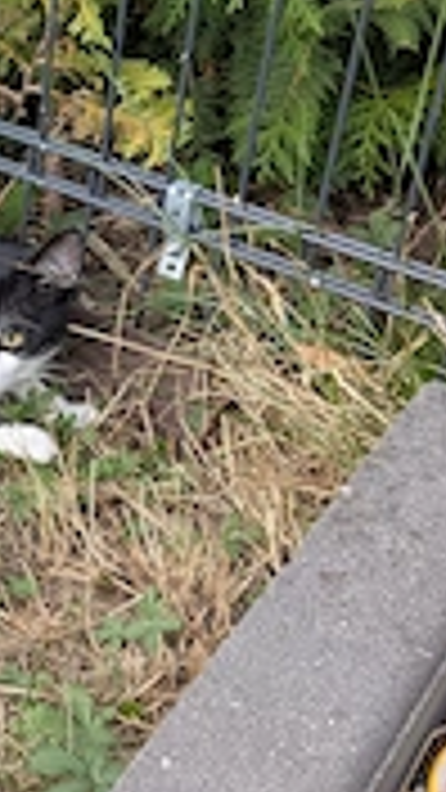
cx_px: -194
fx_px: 1409
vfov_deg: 31.2
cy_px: 279
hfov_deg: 16.6
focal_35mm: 67
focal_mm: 4.38
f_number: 1.73
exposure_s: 1/433
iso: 60
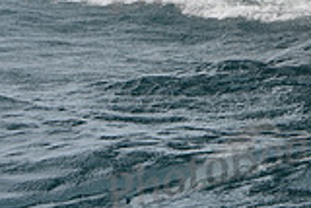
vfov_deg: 5.3
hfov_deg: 7.9
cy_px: -164
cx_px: 482
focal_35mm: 254
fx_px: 2196
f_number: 10
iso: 250
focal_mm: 70
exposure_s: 1/800
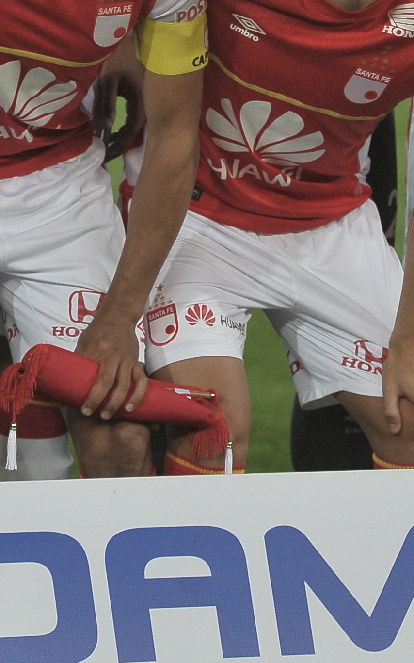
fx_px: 6013
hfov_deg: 3.9
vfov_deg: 6.3
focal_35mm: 333
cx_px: 219
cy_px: -21
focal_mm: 105
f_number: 3.5
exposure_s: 1/2000
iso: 1250
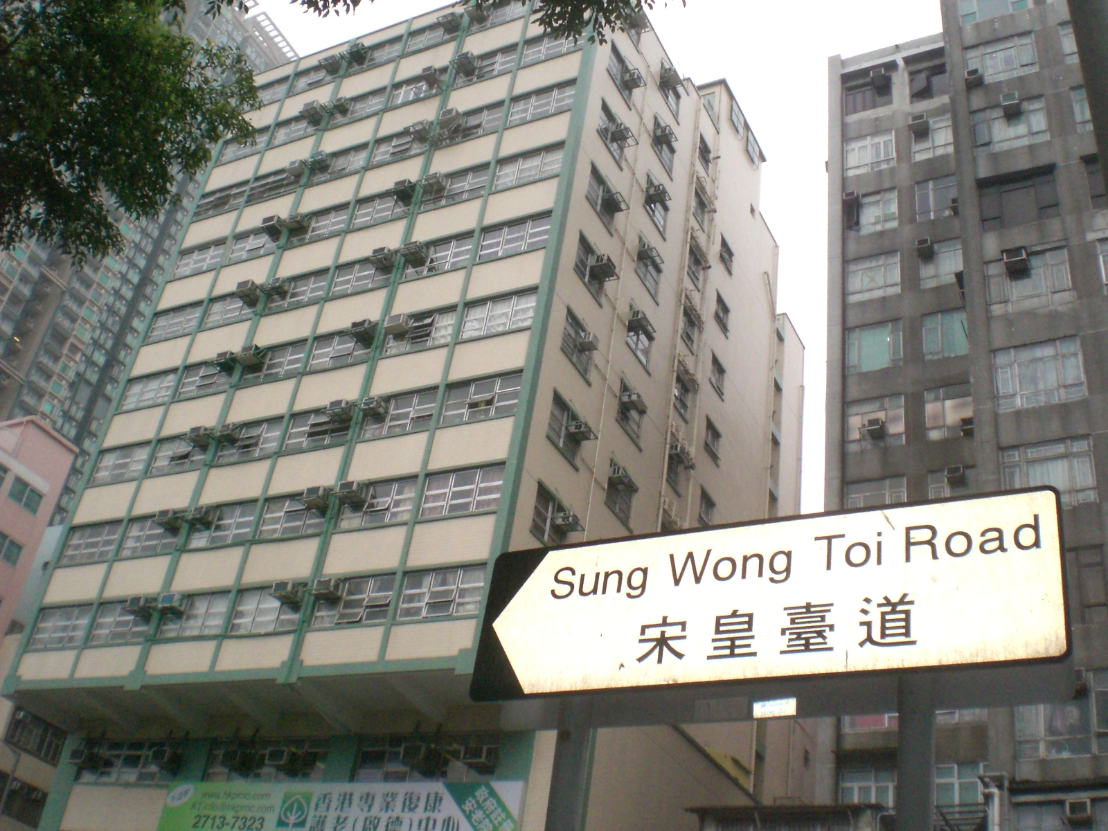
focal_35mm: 38
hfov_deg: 49.0
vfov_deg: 37.7
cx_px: 554
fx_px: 1216
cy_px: 416
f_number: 4.4
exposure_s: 1/800
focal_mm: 6.3
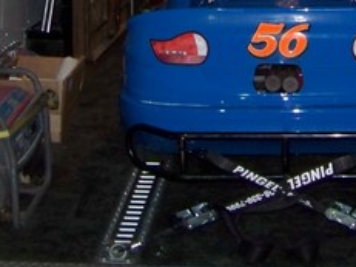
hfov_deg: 17.8
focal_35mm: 109
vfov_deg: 13.3
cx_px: 302
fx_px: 1120
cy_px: -39
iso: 200
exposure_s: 1/30
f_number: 2.8
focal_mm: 5.85
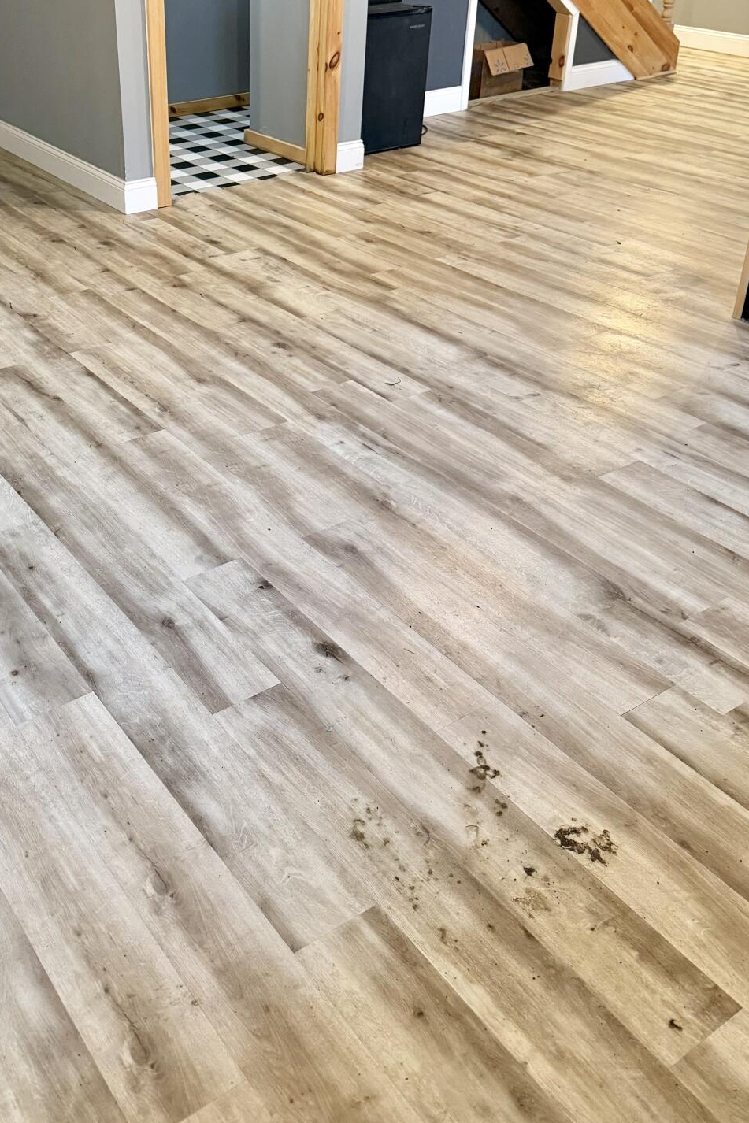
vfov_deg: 53.5
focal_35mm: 35
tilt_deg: -26.1
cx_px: 217
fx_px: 1092
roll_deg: +0.7
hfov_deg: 37.2
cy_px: 384
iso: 400
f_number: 1.78
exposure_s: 1/60
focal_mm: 6.76
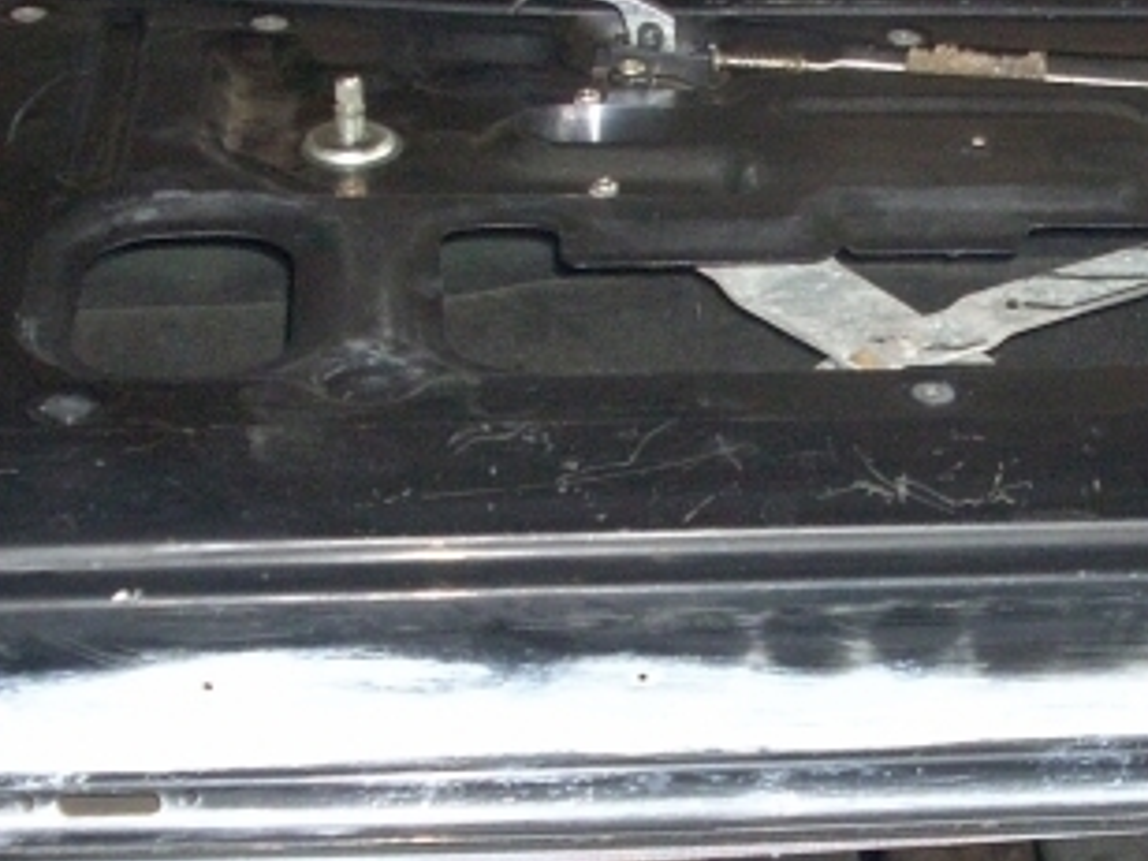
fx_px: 2985
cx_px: 835
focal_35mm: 90
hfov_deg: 21.6
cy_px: 457
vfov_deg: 16.4
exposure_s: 1/60
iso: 259
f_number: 2.8
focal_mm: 6.2
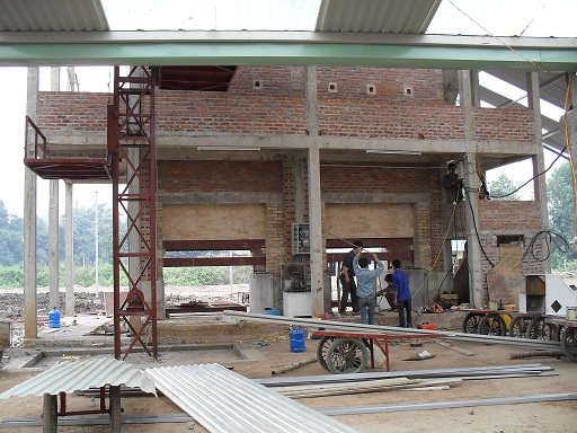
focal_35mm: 35
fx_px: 583
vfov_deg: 40.7
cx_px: 288
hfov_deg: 52.6
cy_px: 216
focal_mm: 6.3
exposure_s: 1/45
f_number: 3.2
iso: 160
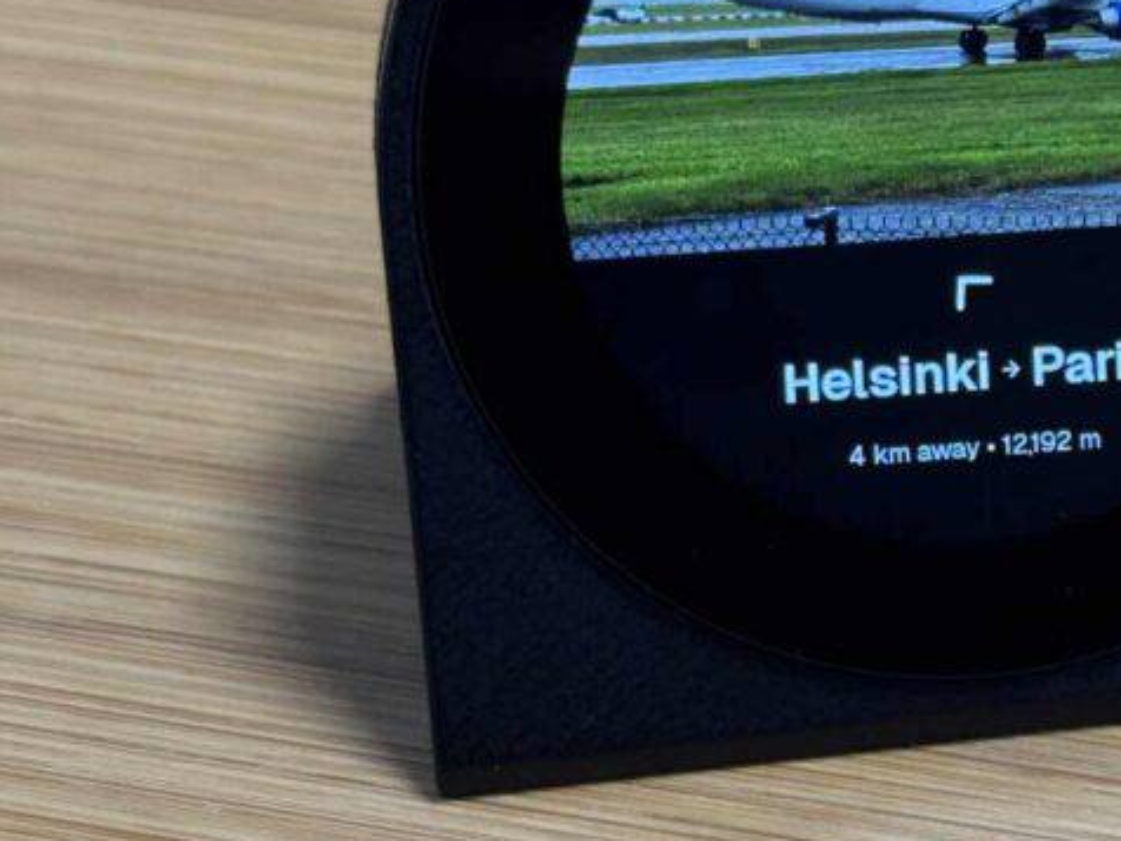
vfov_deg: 13.3
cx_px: 1064
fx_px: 3595
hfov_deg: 17.4
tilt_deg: -36.6
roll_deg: -0.5
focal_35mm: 111
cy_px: 296
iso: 100
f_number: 1.78
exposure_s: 1/85
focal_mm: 6.76
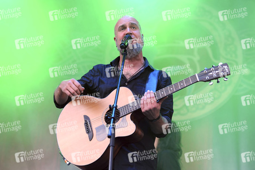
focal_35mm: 110
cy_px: 85
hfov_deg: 18.6
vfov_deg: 12.4
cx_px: 128
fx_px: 779
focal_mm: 110
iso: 200
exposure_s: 1/250
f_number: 4
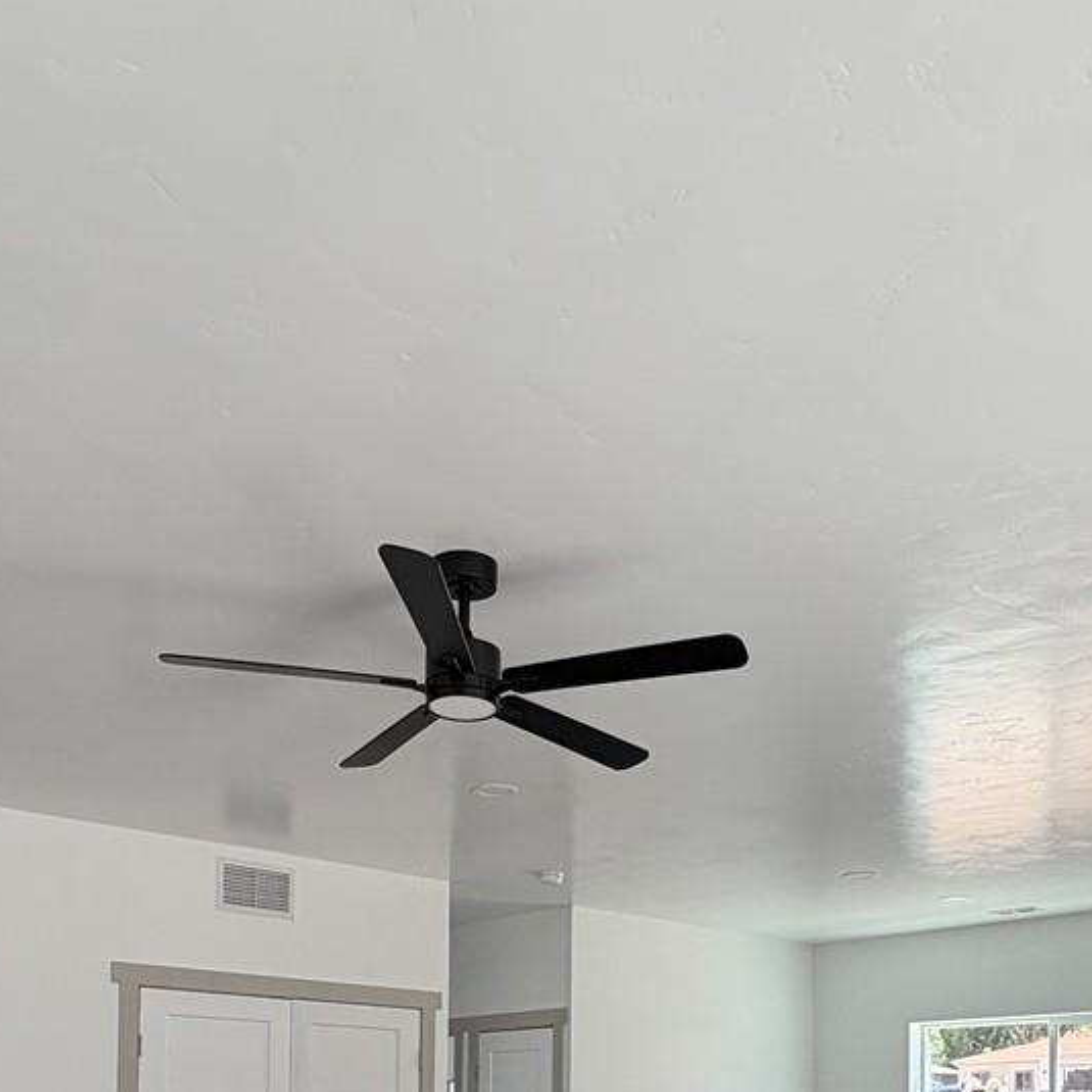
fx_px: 1321
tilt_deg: +2.0
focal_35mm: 37
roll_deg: -0.5
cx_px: 590
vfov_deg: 39.7
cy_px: 1088
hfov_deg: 44.9
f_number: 2.2
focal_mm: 2.22
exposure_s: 1/139
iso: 40
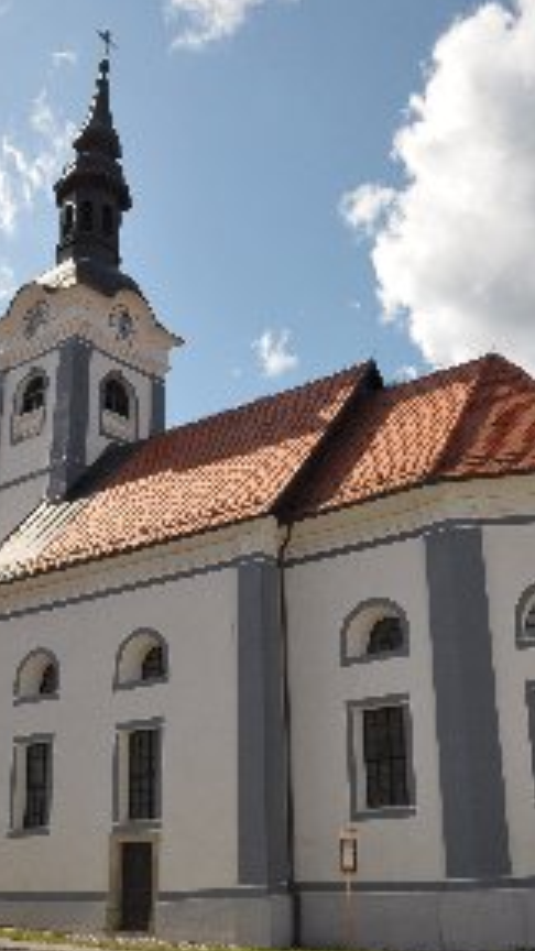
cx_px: 329
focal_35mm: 39
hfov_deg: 30.3
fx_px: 984
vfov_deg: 51.6
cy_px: 479
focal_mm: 16
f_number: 11
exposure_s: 1/500
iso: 400
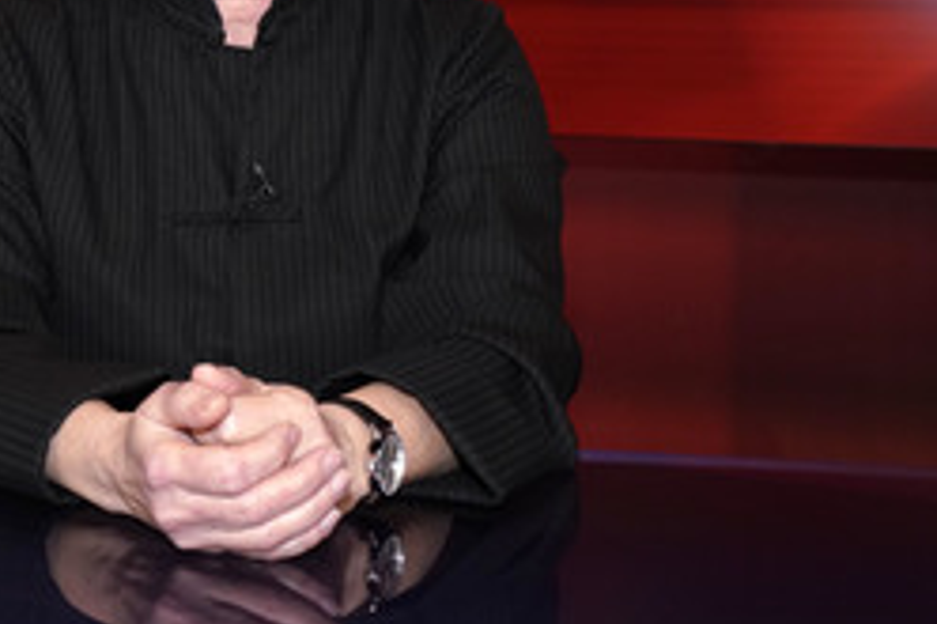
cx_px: 247
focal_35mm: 60
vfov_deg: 22.1
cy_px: 83
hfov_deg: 32.8
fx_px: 1561
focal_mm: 33
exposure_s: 1/125
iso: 1600
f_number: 5.6
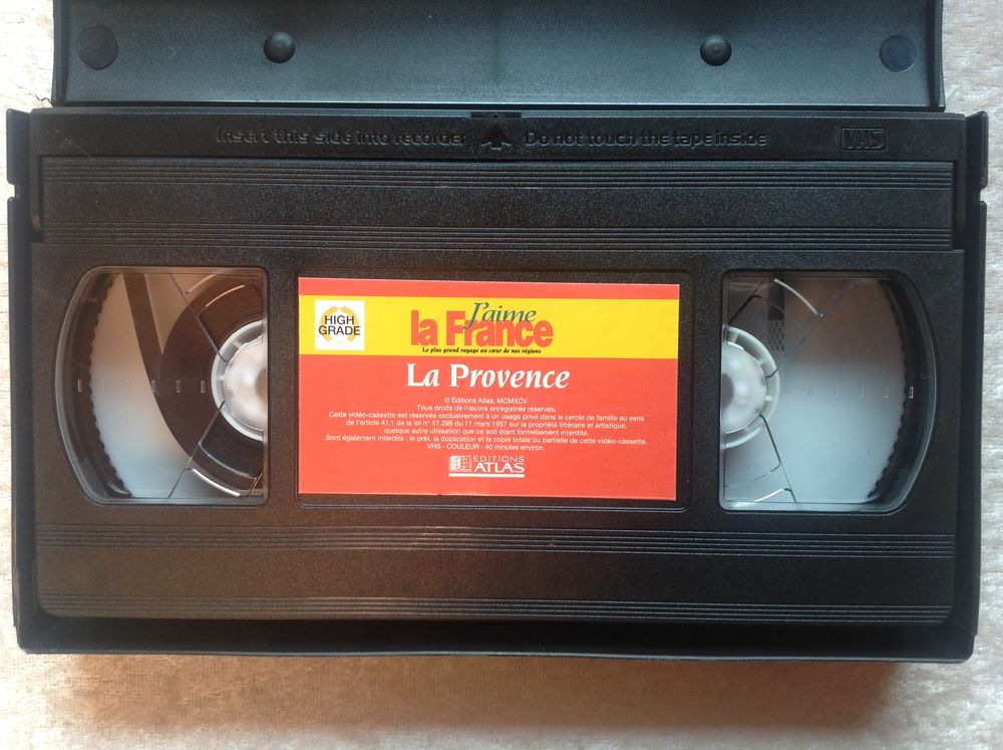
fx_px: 1013
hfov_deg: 52.7
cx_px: 502
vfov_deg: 40.6
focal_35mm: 35
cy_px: 375
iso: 50
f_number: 2.4
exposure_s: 1/24
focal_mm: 4.28
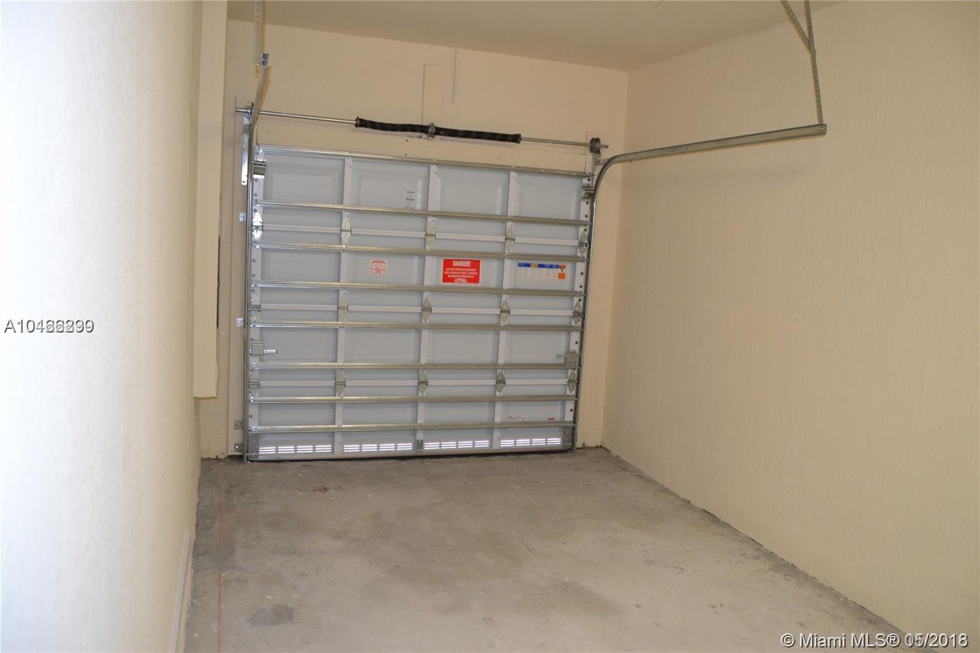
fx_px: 735
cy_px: 326
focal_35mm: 27
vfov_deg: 47.9
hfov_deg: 67.4
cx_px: 490
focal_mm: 18
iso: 900
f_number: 3.5
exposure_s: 1/60
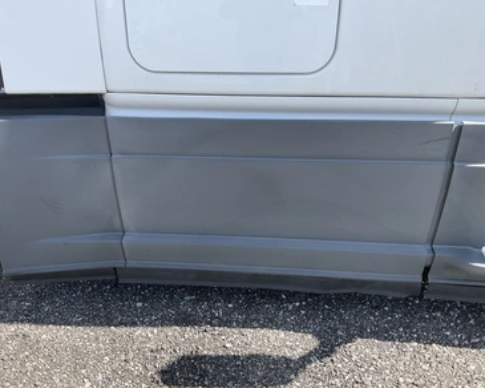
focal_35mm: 31
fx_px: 445
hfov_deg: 57.1
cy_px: 198
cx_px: 225
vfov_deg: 47.1
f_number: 1.8
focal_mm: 3
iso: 25
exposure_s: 1/551
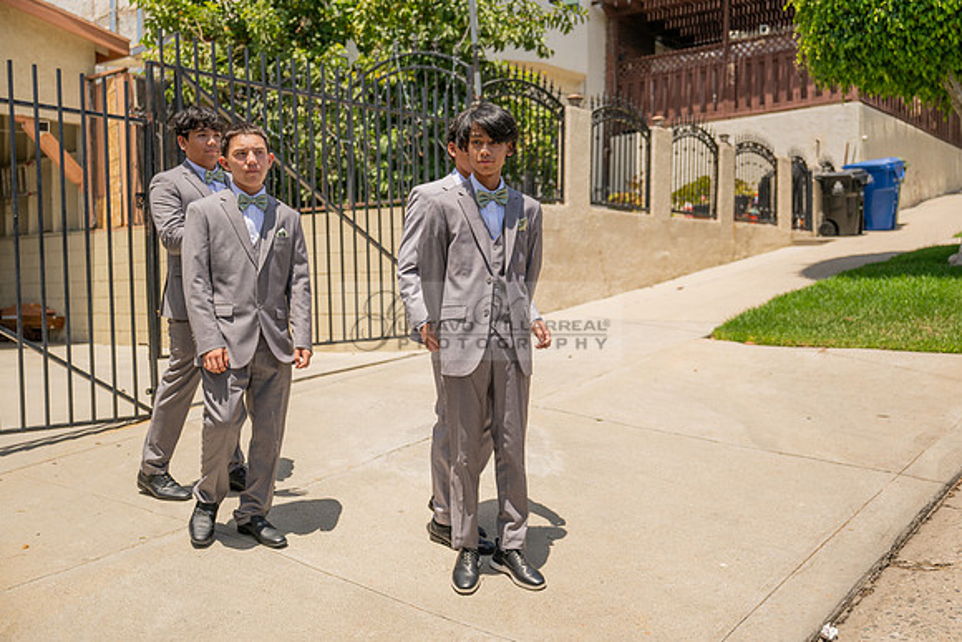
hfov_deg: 52.2
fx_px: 982
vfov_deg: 36.2
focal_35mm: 37
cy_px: 337
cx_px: 505
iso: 200
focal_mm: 35
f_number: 2.8
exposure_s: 1/5000
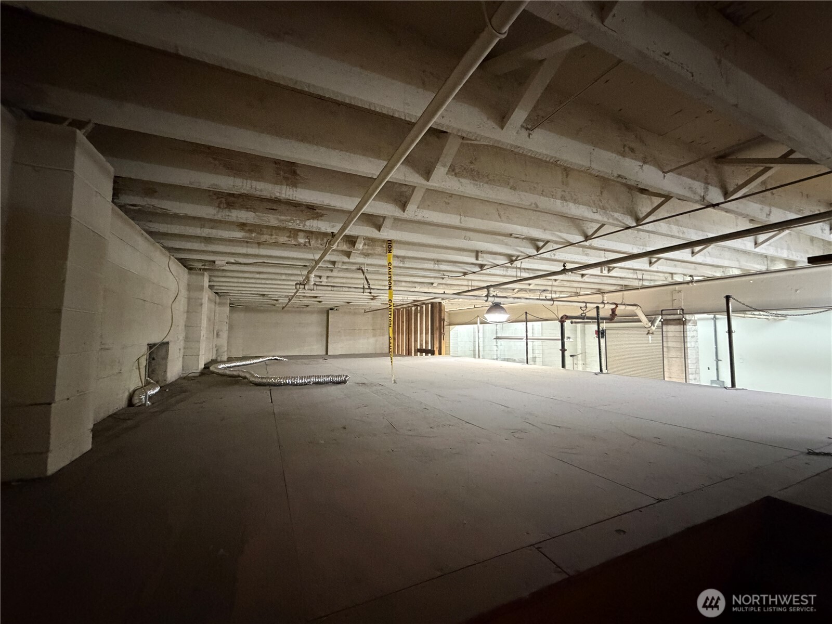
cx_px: 416
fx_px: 336
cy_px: 312
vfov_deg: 85.7
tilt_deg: +3.1
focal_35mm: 14
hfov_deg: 102.1
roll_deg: +0.1
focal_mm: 2.22
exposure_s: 1/40
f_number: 2.2
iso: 1000
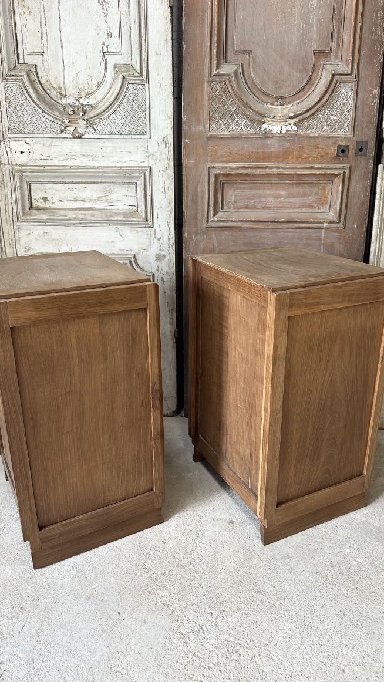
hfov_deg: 42.9
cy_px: 341
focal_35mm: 27
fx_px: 489
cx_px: 199
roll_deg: -0.4
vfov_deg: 69.9
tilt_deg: -20.9
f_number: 1.78
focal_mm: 6.86
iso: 125
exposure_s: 1/100
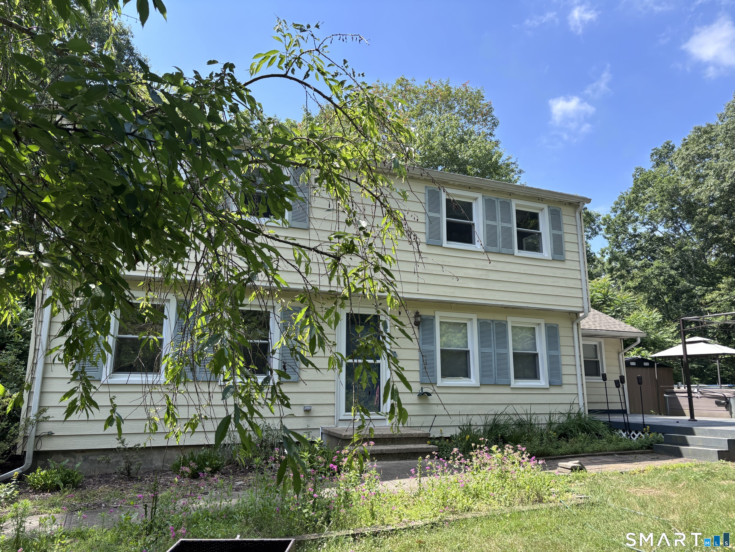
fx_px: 552
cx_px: 368
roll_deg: -0.4
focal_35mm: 26
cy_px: 276
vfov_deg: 53.1
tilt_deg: +12.1
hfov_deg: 67.3
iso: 50
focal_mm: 5.96
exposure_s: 1/1328
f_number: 1.6
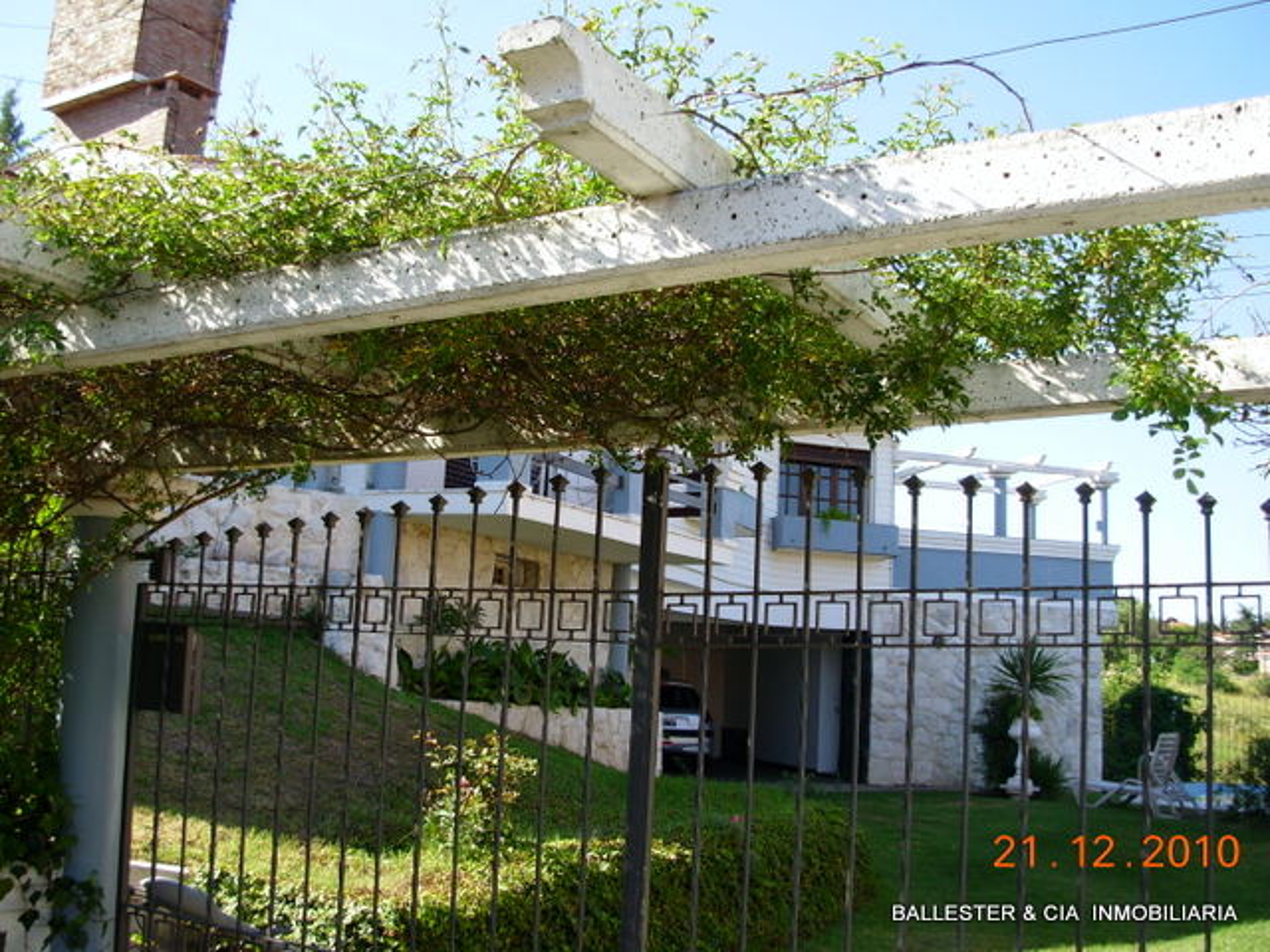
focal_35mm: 38
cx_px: 635
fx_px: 1394
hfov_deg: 49.0
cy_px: 476
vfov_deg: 37.7
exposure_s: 1/362
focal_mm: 6.3
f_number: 2.9
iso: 50
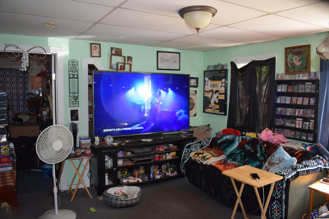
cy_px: 110
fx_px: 247
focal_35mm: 27
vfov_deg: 47.9
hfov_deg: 67.4
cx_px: 164
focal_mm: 18
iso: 1400
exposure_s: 1/60
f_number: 3.5
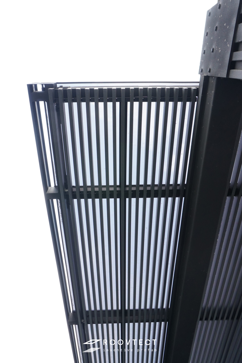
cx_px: 121
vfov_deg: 73.7
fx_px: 242
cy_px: 182
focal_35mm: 24
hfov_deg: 53.1
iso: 800
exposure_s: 1/160
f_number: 10
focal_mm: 16
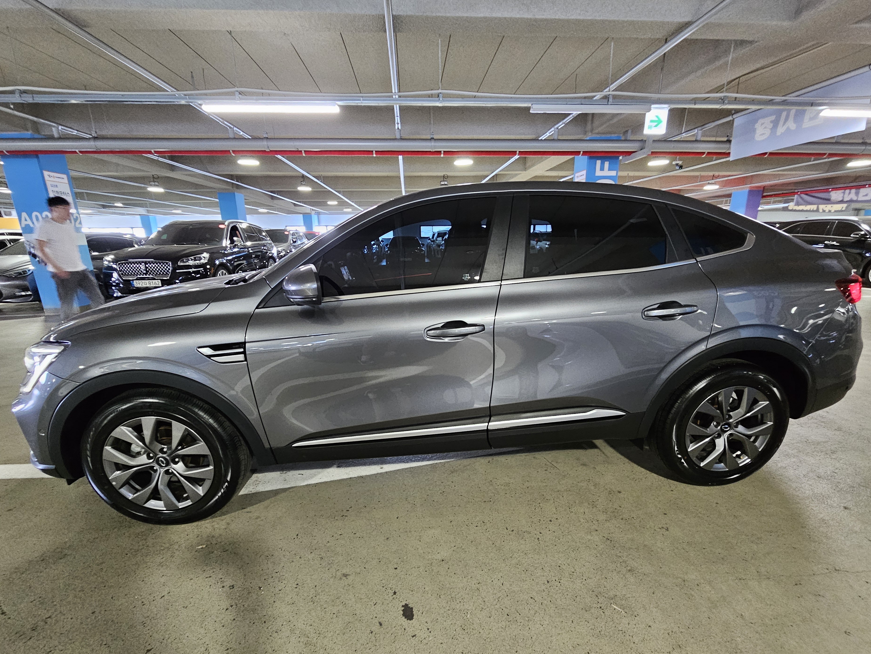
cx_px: 436
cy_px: 340
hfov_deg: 102.1
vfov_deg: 85.6
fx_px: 352
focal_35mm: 14
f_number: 2.2
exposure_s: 1/24
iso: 800
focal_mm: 2.2
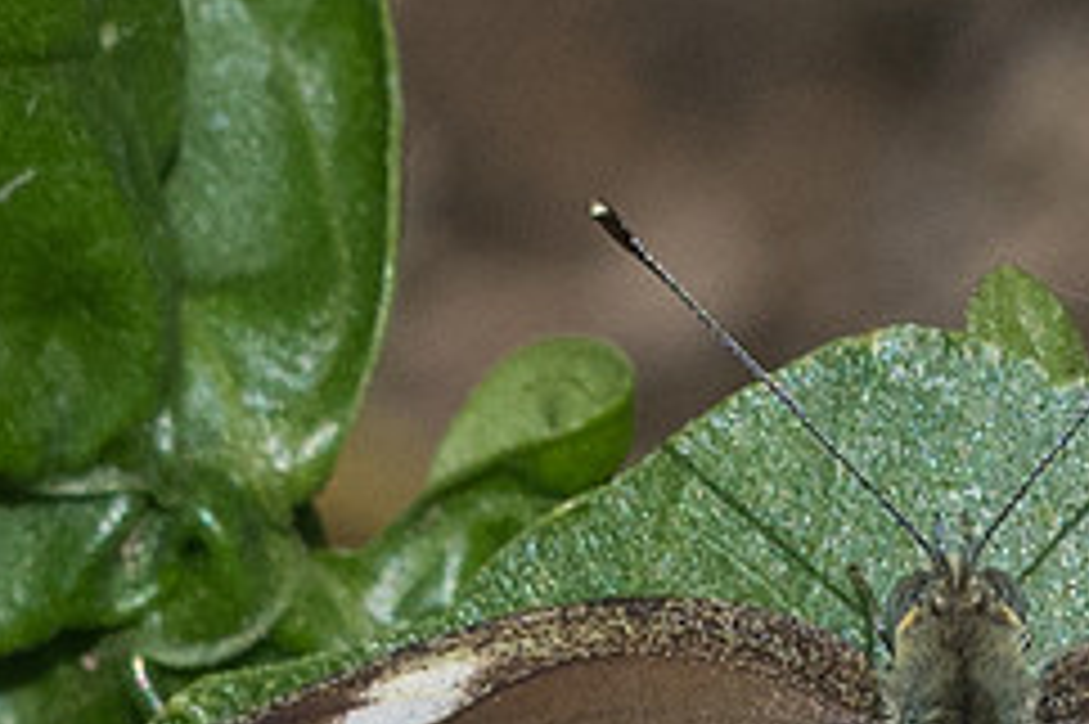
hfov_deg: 0.8
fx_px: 76387
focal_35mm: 2527
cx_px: 686
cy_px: 1095
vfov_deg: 0.5
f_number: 9
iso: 400
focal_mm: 150
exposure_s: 1/800
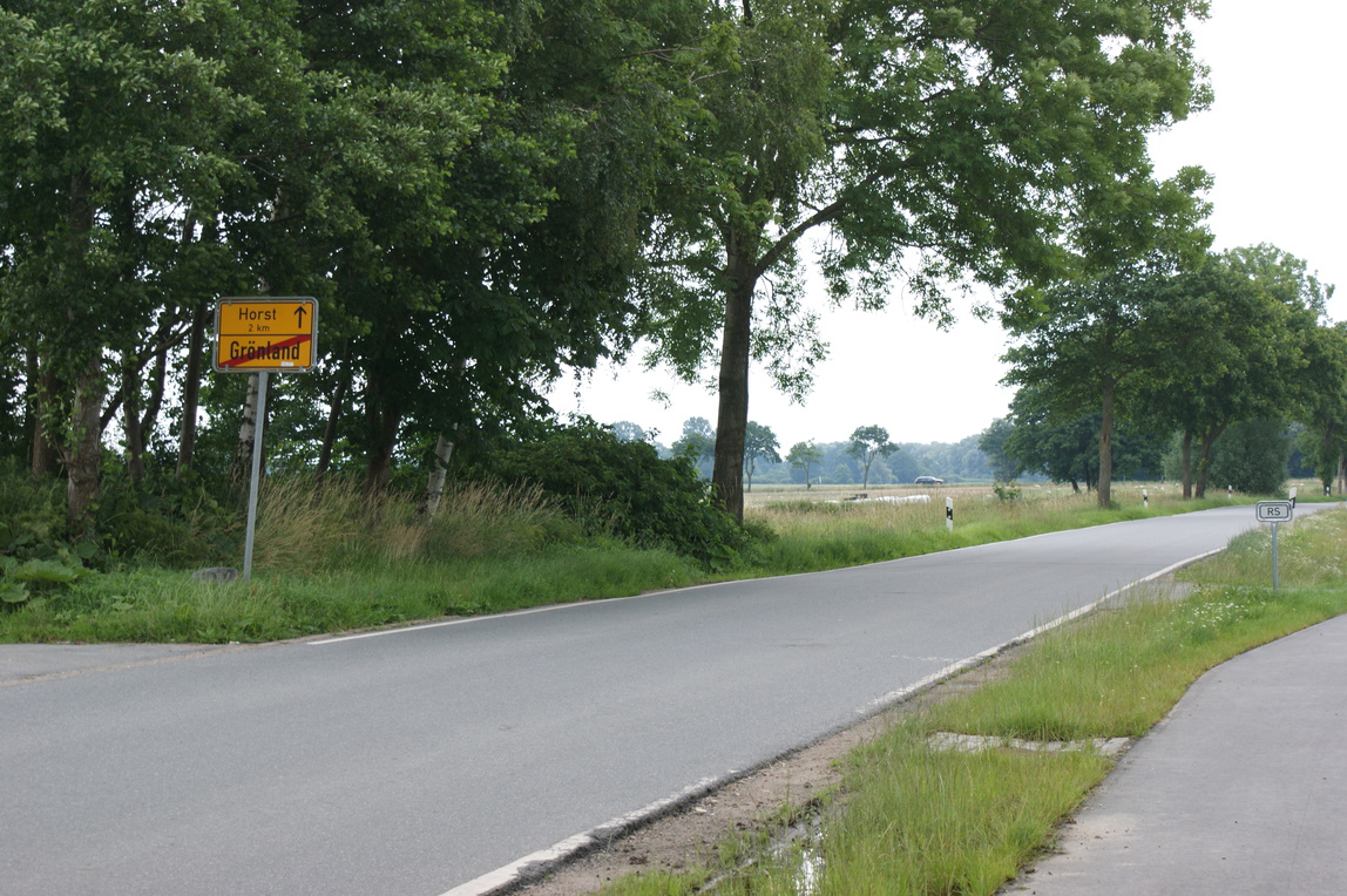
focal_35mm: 75
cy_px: 448
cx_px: 674
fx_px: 2805
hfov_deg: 27.0
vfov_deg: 18.2
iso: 125
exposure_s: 1/80
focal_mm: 50
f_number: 5.6
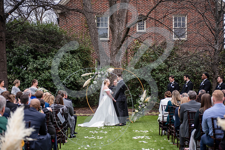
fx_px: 441
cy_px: 75
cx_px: 112
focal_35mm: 71
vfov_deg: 19.3
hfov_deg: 28.6
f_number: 2.8
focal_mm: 70
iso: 250
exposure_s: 1/200
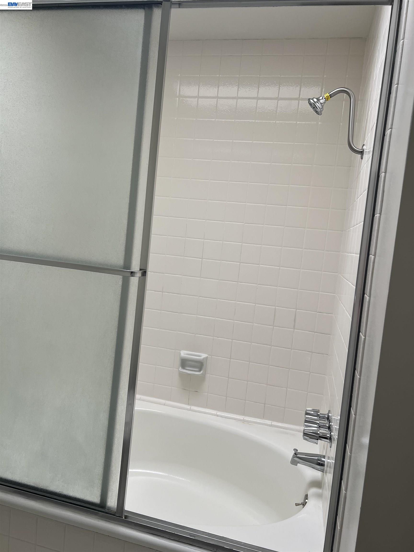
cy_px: 276
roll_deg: -6.3
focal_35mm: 26
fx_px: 415
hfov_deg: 53.1
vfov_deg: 67.3
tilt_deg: -5.5
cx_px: 207
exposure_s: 1/274
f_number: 1.5
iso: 40
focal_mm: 5.7
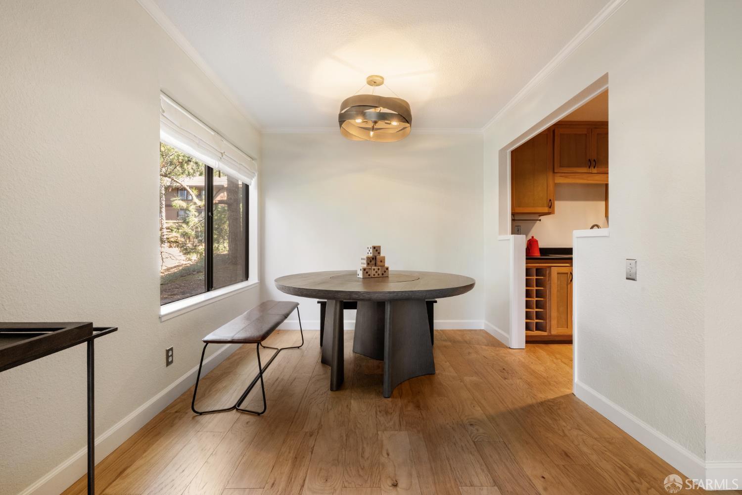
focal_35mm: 16
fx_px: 319
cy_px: 248
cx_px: 371
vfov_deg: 75.5
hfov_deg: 98.5
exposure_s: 1/4
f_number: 11
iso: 400
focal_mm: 15.5
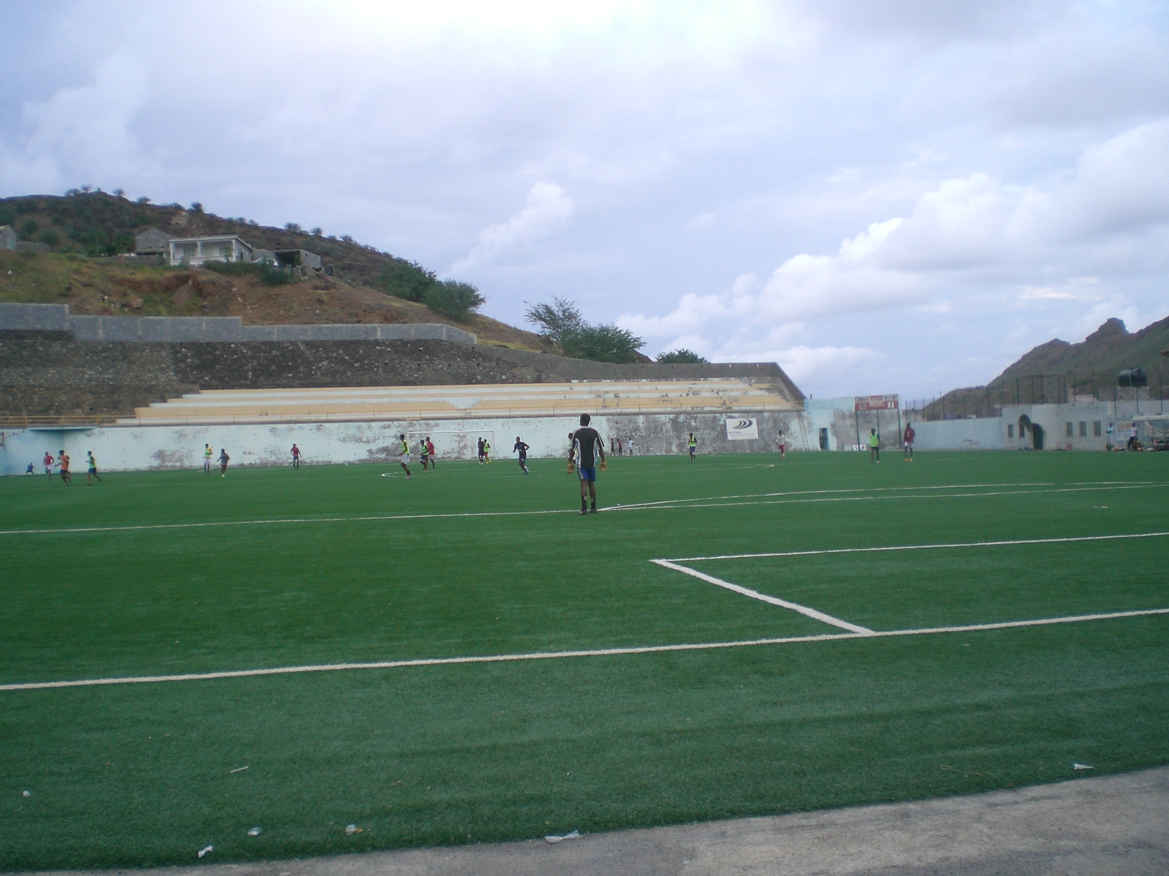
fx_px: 1283
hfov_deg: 49.0
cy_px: 438
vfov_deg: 37.7
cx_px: 584
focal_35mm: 38
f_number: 3.1
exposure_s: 1/60
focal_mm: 6.3
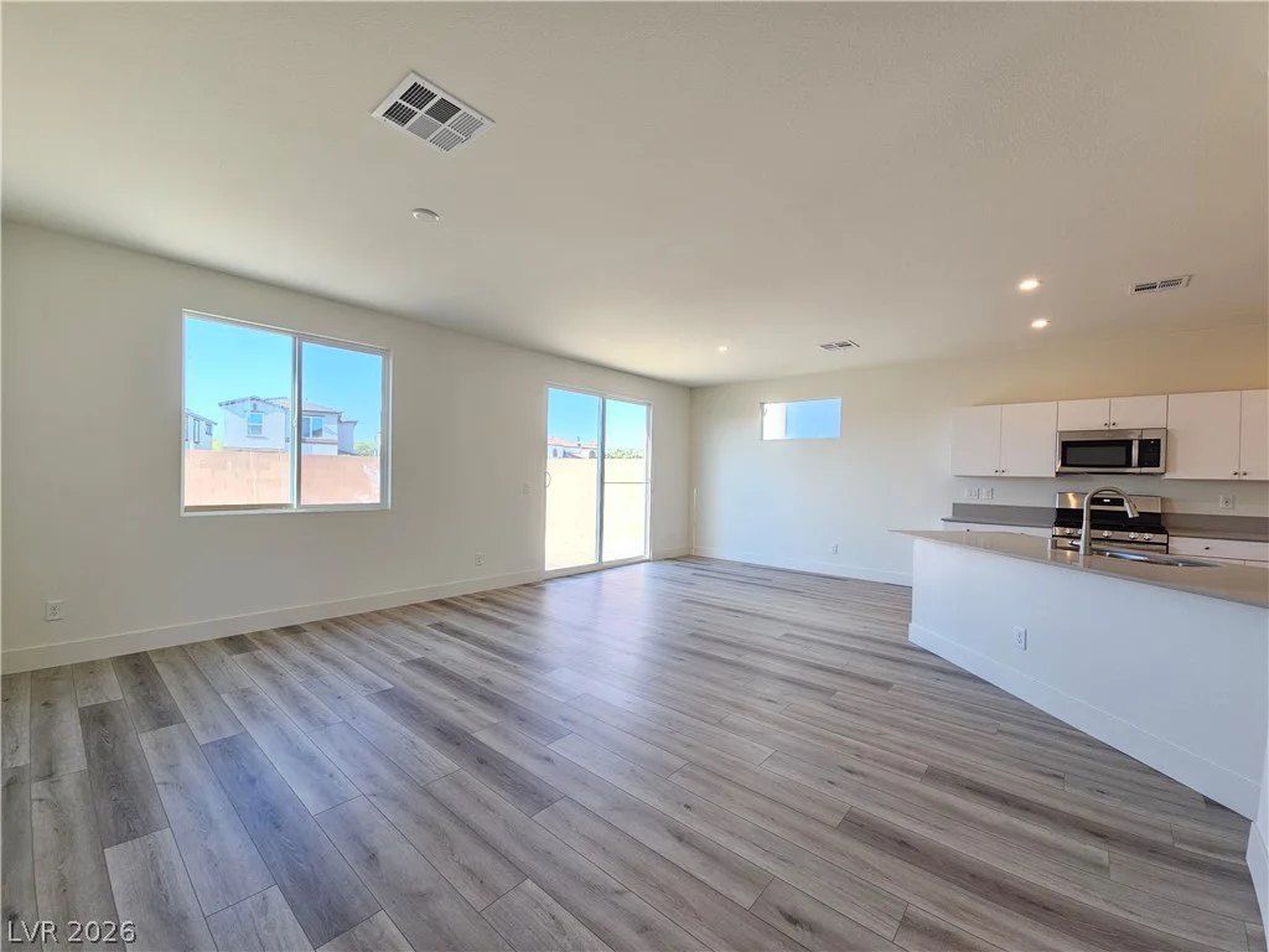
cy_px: 476
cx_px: 634
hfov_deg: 106.2
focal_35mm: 13
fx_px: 477
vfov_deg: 89.9
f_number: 2.2
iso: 64
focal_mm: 2.2
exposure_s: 1/60
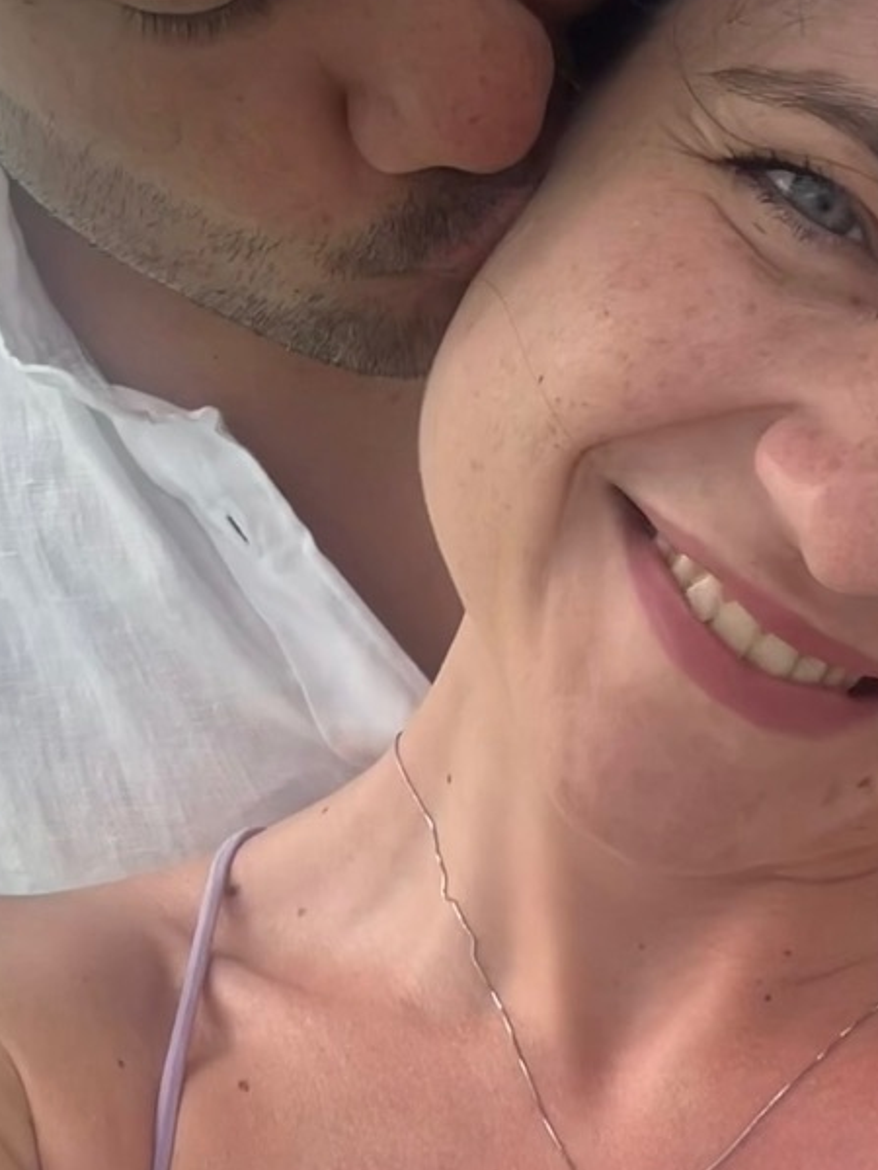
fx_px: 2367
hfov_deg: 21.0
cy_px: 367
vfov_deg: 27.6
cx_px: 418
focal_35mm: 70
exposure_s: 1/575
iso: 32
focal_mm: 2.71
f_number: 2.2
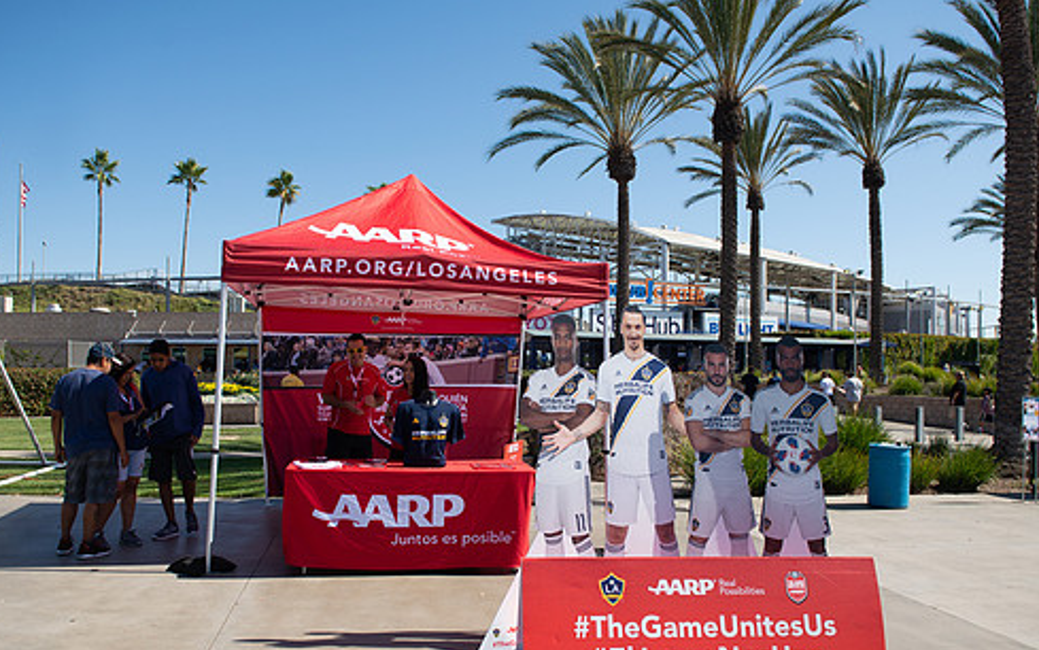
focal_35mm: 29
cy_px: 371
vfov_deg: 43.1
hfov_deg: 64.6
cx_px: 518
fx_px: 821
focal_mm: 24
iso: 200
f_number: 4
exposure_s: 1/2000
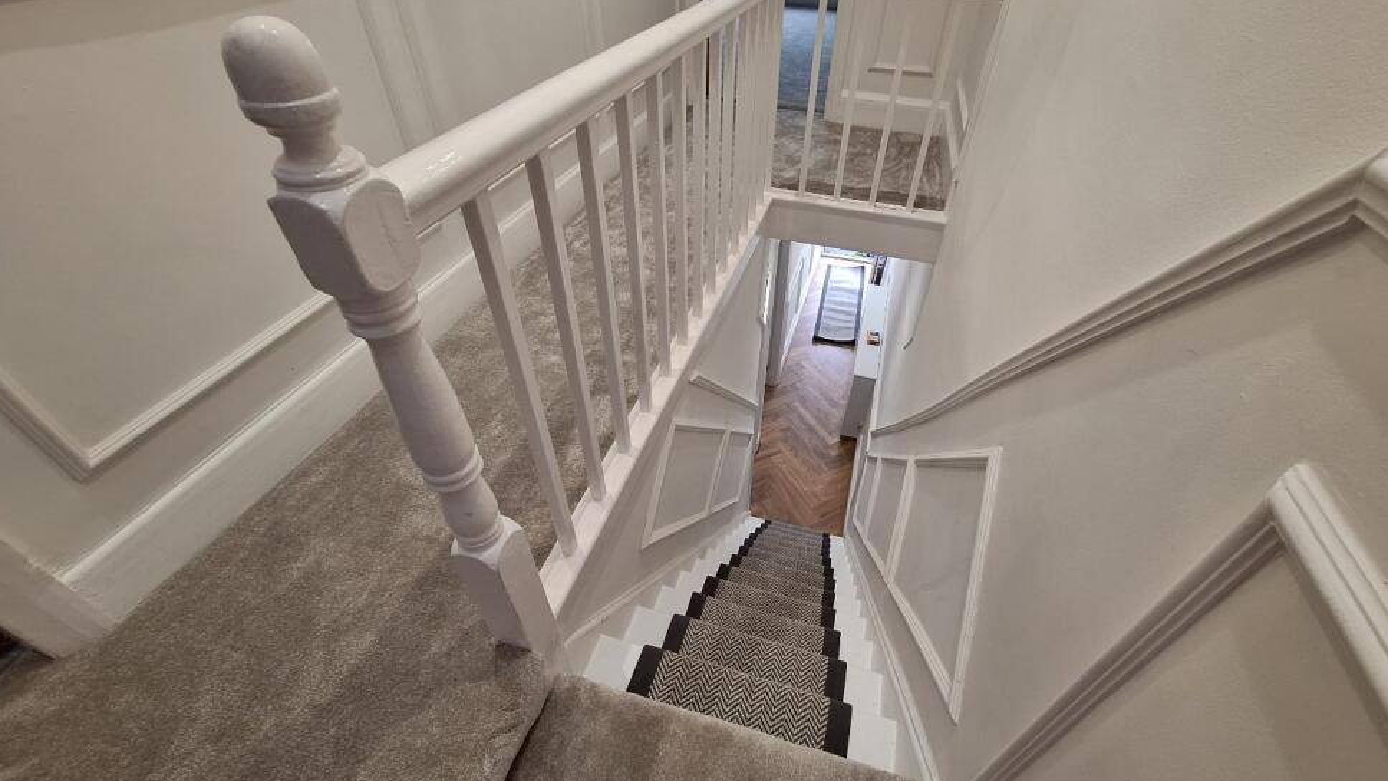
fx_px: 552
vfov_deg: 70.5
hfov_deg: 102.9
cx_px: 723
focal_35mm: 15
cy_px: 386
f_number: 2.2
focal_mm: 1.74
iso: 80
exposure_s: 1/50
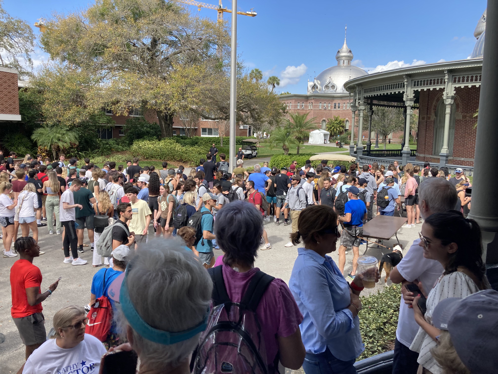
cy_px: 187
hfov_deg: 63.4
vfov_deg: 49.7
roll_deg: -1.1
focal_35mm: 28
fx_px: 403
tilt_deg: -8.0
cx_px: 249
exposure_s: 1/917
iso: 20
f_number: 1.8
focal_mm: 3.99
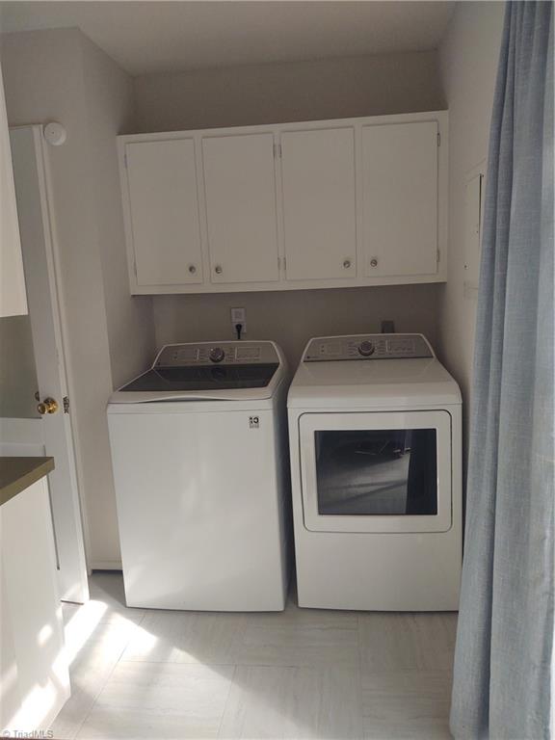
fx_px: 577
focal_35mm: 27
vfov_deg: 65.3
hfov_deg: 51.4
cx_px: 278
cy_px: 370
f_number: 1.7
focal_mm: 4.75
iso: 151
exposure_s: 1/120
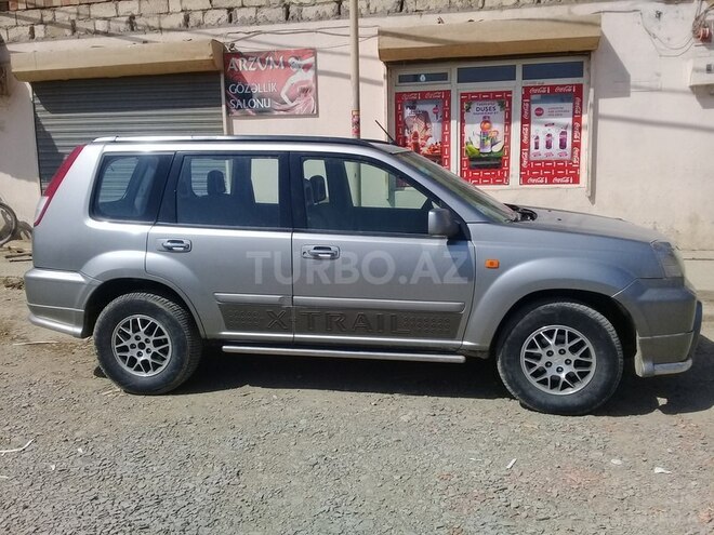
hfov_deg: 58.4
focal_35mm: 31
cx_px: 357
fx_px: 639
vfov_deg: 45.4
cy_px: 268
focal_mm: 3.3
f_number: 2.2
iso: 50
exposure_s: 1/2123
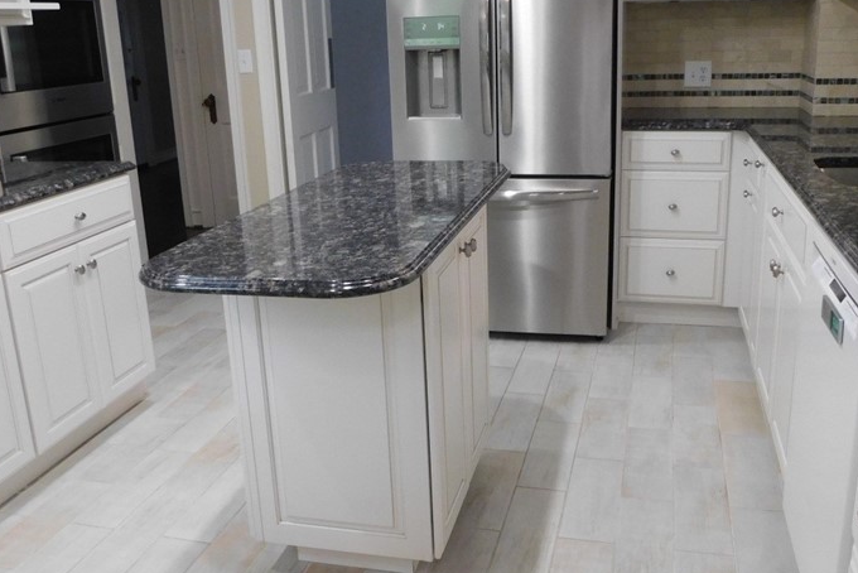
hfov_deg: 53.1
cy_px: 265
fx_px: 858
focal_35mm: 36
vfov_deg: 36.9
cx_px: 429
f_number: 3
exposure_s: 1/30
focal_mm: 4
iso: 280
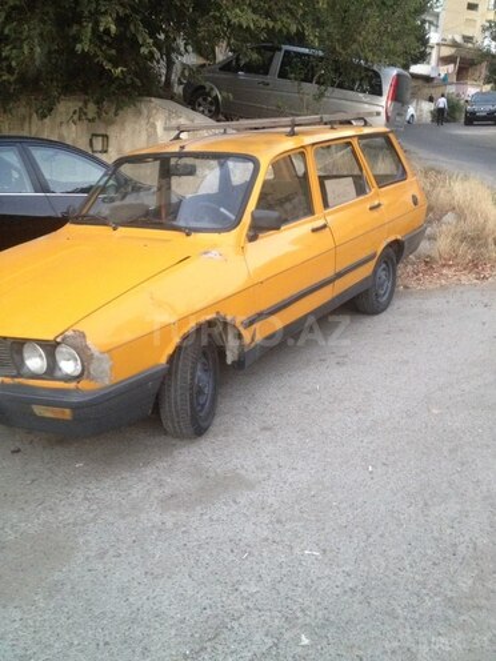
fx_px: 669
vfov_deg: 52.6
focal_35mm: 35
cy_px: 330
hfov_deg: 40.7
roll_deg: -4.7
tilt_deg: -17.2
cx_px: 248
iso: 250
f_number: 2.4
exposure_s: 1/20
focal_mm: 4.28
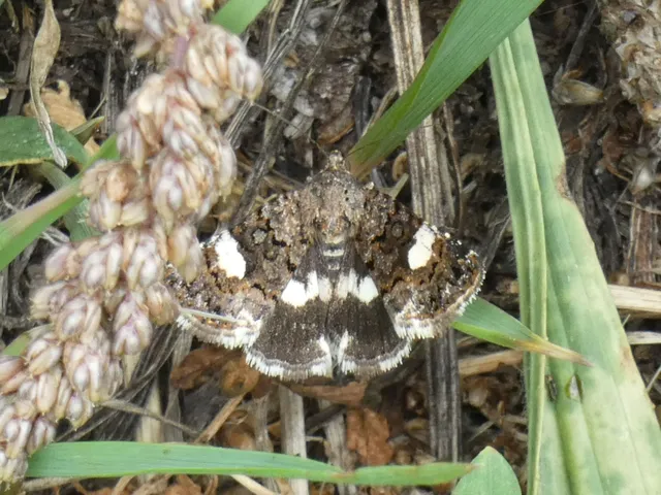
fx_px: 5900
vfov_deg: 4.8
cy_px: 248
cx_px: 330
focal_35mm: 309
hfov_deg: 6.4
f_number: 5.6
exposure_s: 1/80
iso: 160
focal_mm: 55.4
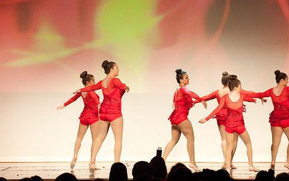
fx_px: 1260
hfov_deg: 13.1
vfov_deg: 8.2
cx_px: 169
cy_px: 80
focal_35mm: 160
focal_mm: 130
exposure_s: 1/200
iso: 3200
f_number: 4
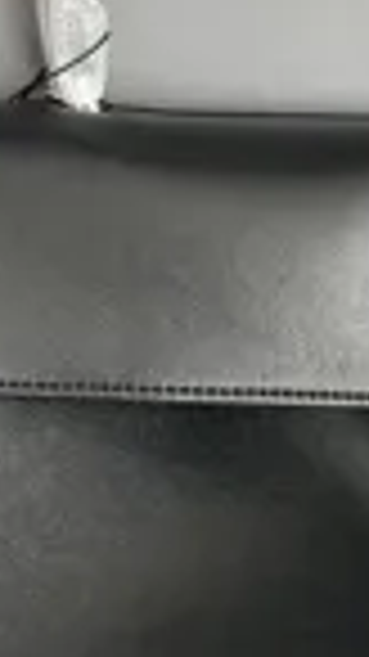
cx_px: 598
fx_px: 1498
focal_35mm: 86
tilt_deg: -47.6
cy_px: 333
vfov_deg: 24.7
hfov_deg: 13.1
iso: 250
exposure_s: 1/117
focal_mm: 6.86
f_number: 1.78
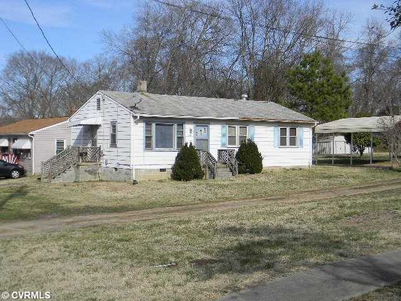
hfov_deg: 40.4
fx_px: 544
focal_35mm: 47
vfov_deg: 30.9
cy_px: 150
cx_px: 200
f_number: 7.8
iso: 80
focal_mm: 8.6
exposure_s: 1/214
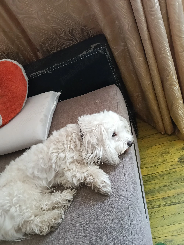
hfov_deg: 51.4
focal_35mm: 27
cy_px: 122
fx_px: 191
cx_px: 92
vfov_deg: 65.3
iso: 1000
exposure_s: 1/20
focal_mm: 3.98
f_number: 1.8
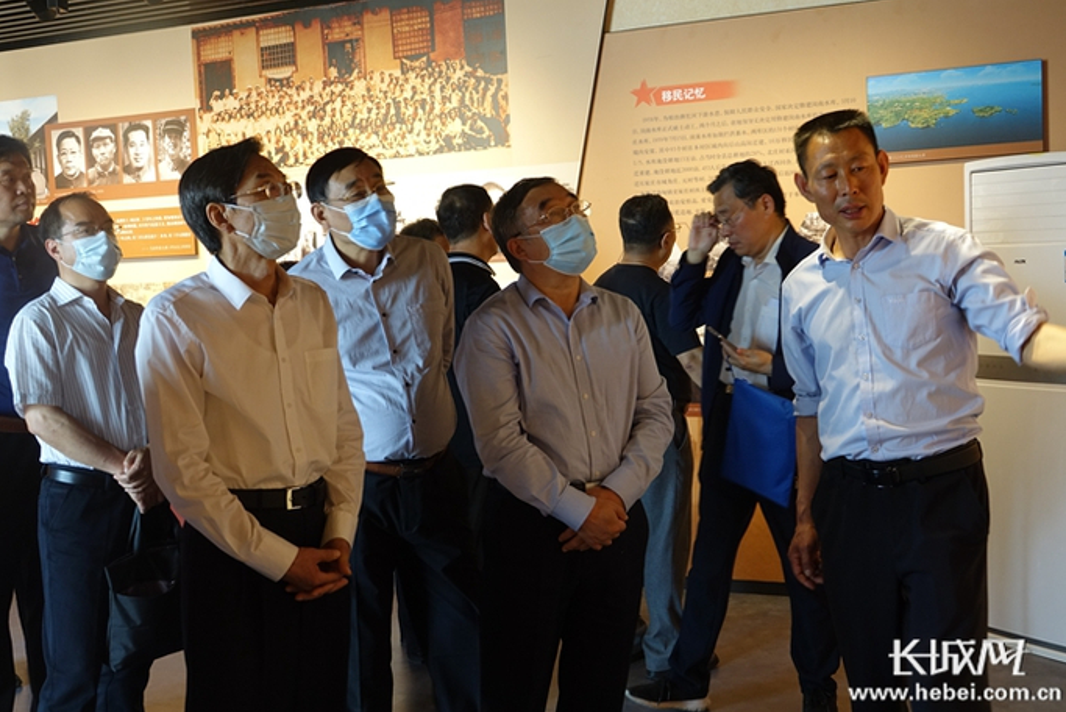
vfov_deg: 32.7
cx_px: 528
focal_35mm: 41
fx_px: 1215
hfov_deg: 47.4
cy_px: 358
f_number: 3.2
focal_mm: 14.65
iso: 320
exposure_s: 1/40
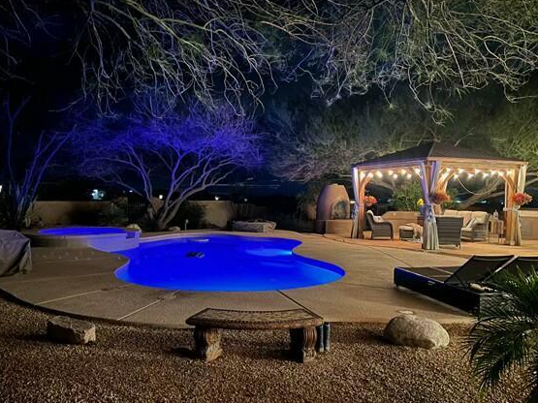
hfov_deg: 60.0
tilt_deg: -2.7
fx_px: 466
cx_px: 273
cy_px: 212
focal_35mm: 30
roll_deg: -0.5
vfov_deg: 46.8
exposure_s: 1/5
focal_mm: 5.7
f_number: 1.5
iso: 800
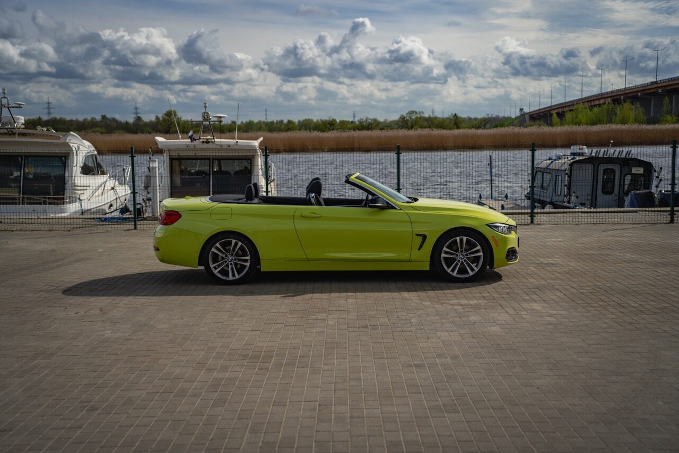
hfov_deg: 41.1
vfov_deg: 28.1
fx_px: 905
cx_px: 340
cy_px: 226
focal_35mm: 48
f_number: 3.2
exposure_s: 1/1600
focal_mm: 48
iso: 100
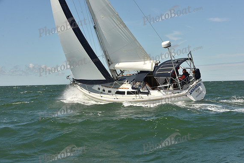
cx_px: 121
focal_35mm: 71
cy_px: 82
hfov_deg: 28.4
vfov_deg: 19.2
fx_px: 481
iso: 320
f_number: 11
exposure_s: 1/800
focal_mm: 70
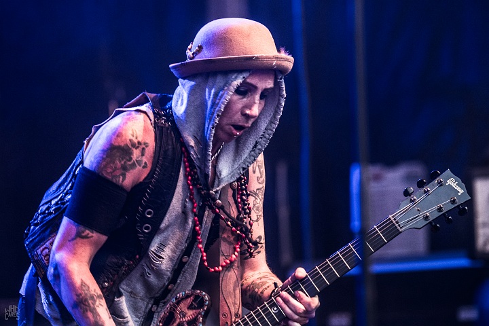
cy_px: 163
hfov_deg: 8.9
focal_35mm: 232
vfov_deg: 5.9
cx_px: 244
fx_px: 3158
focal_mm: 155
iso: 1600
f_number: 2.8
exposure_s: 1/160
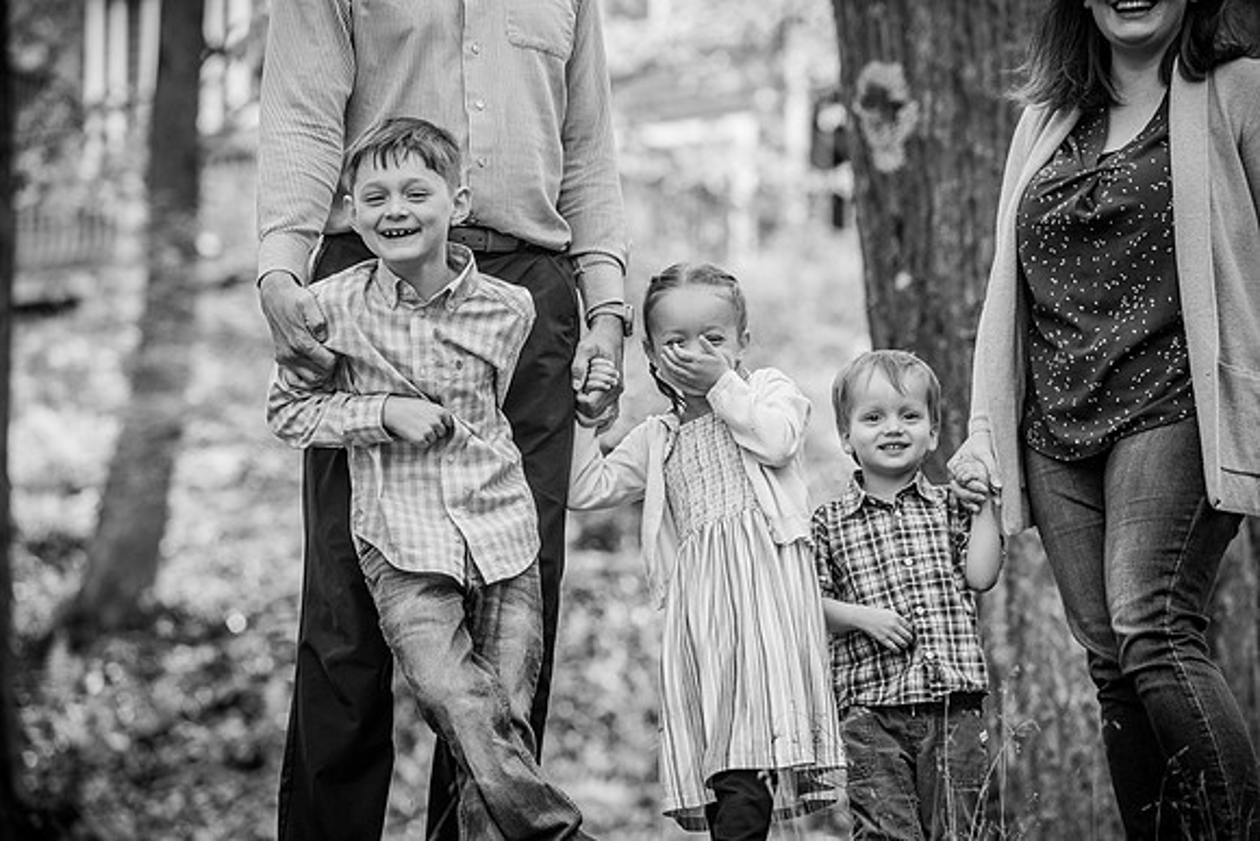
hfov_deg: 11.7
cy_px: 420
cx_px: 630
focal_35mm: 175
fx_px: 6126
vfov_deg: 7.9
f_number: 5
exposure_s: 1/400
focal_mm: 175
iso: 640
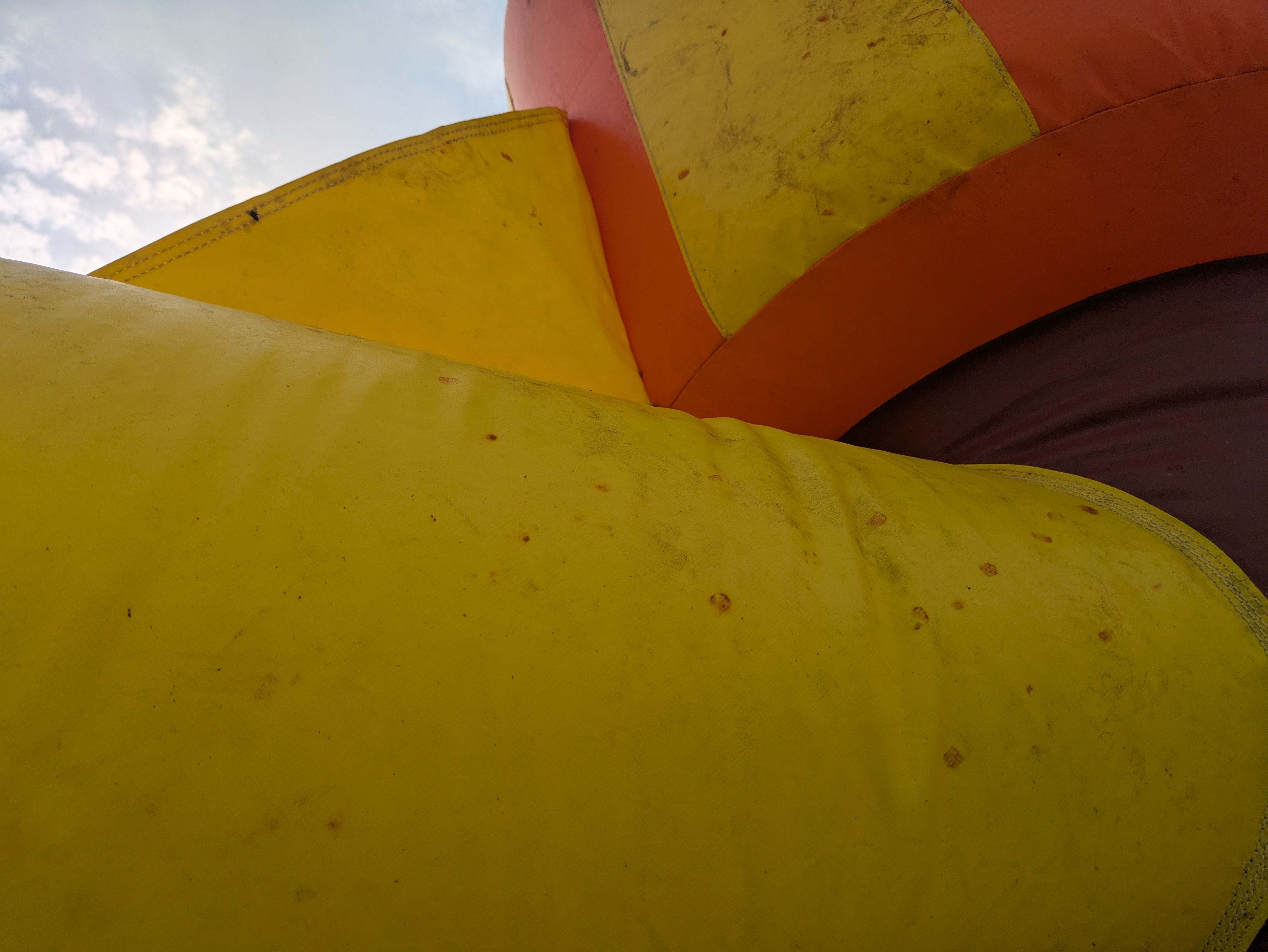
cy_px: 476
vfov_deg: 54.9
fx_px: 916
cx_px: 634
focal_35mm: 25
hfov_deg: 69.4
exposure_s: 1/10101
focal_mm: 5.43
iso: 51
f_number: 1.89
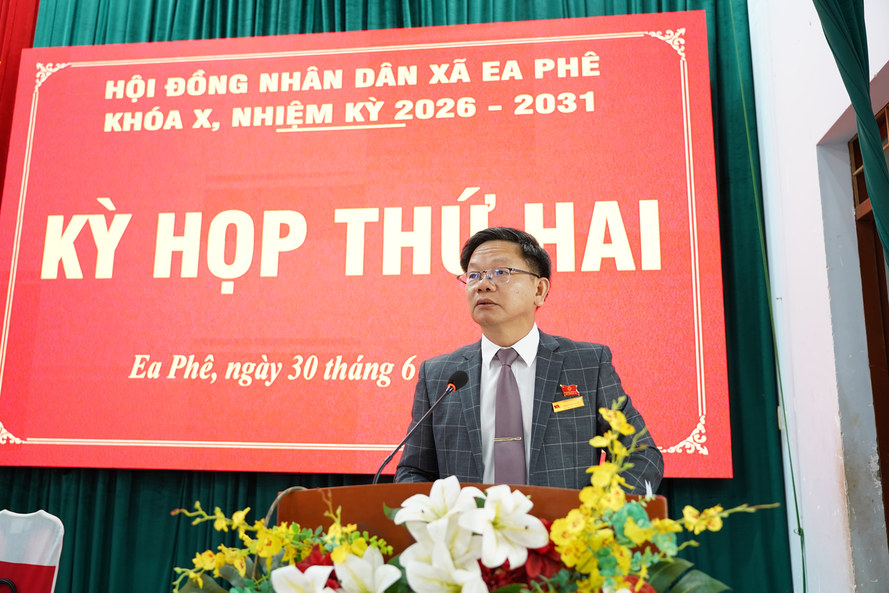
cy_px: 296
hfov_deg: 60.3
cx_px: 444
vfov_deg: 42.3
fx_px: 765
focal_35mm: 31
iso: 1000
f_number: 3.2
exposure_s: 1/80
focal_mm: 31
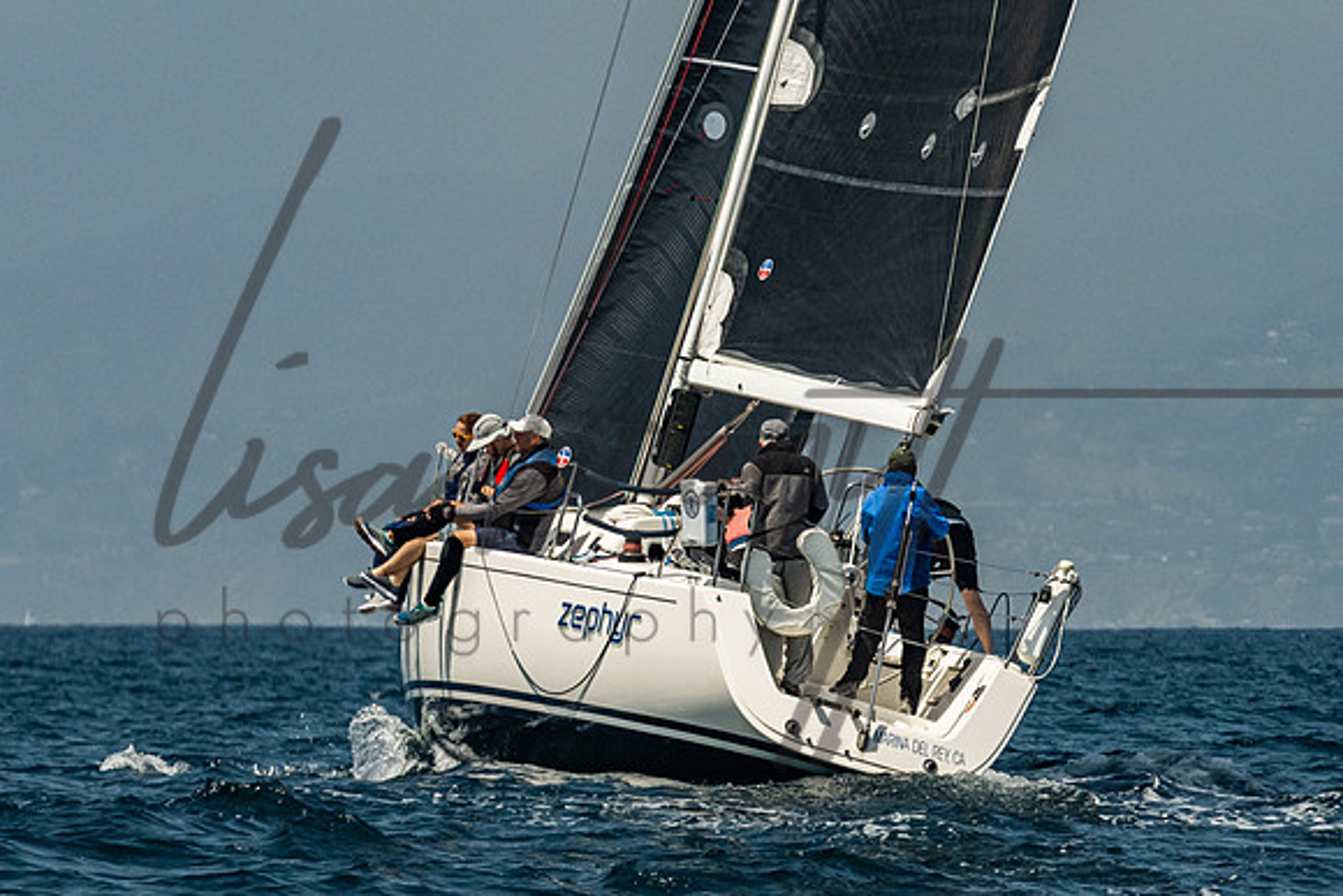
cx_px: 591
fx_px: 16752
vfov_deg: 3.1
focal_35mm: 449
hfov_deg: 4.6
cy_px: 482
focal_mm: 200
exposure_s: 1/2000
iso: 320
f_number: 6.3
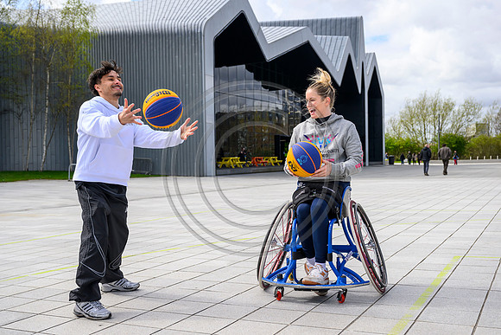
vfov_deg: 32.6
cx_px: 250
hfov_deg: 47.4
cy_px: 168
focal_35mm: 41
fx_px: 571
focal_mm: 41
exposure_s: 1/2000
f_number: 5
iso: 500
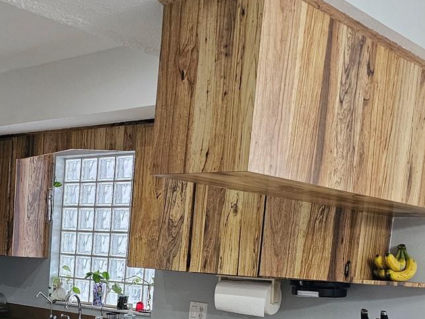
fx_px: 700
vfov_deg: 24.2
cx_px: 74
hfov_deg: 32.7
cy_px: 338
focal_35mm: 57
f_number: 1.7
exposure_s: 1/120
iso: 800
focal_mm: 6.3
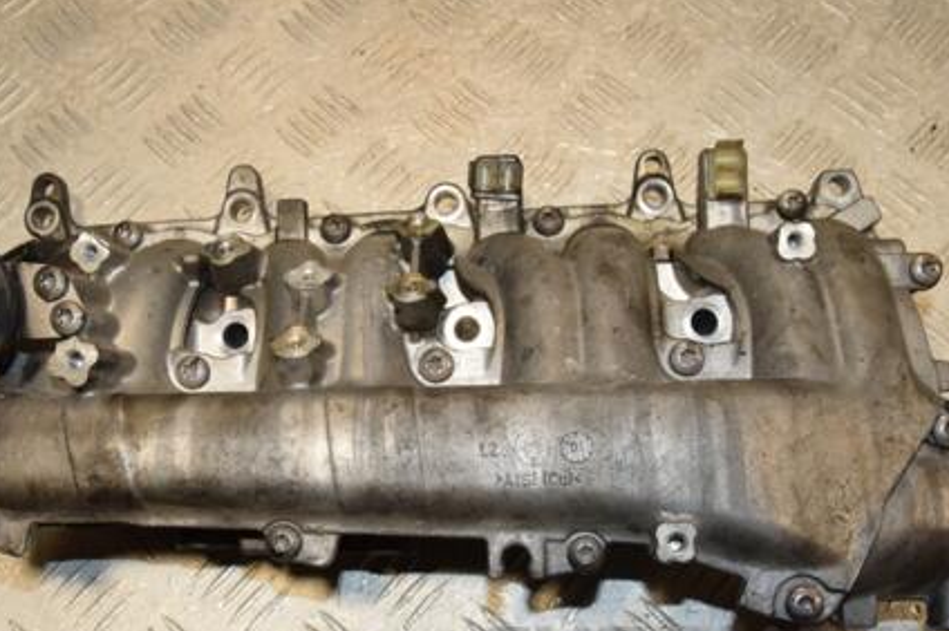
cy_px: 362
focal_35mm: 51
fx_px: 1343
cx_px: 443
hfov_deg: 38.9
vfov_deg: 26.4
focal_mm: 24
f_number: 9
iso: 800
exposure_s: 1/200
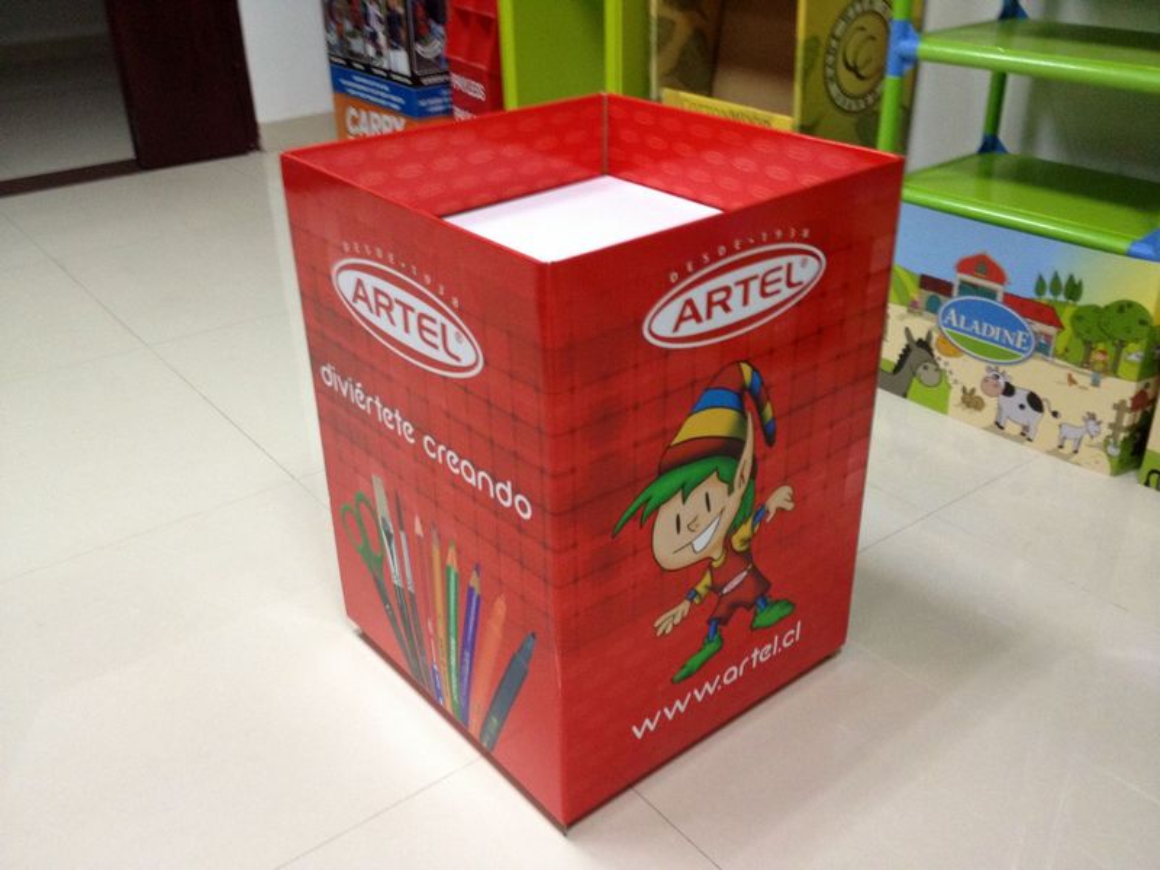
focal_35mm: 35
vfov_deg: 40.7
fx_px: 1173
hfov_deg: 52.6
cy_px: 435
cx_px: 580
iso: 200
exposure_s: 1/20
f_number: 2.4
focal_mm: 4.28
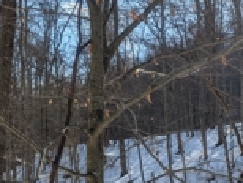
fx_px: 436
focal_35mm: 62
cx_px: 256
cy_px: 200
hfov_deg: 28.7
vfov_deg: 22.4
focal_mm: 6.9
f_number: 1.68
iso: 23
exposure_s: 1/7937
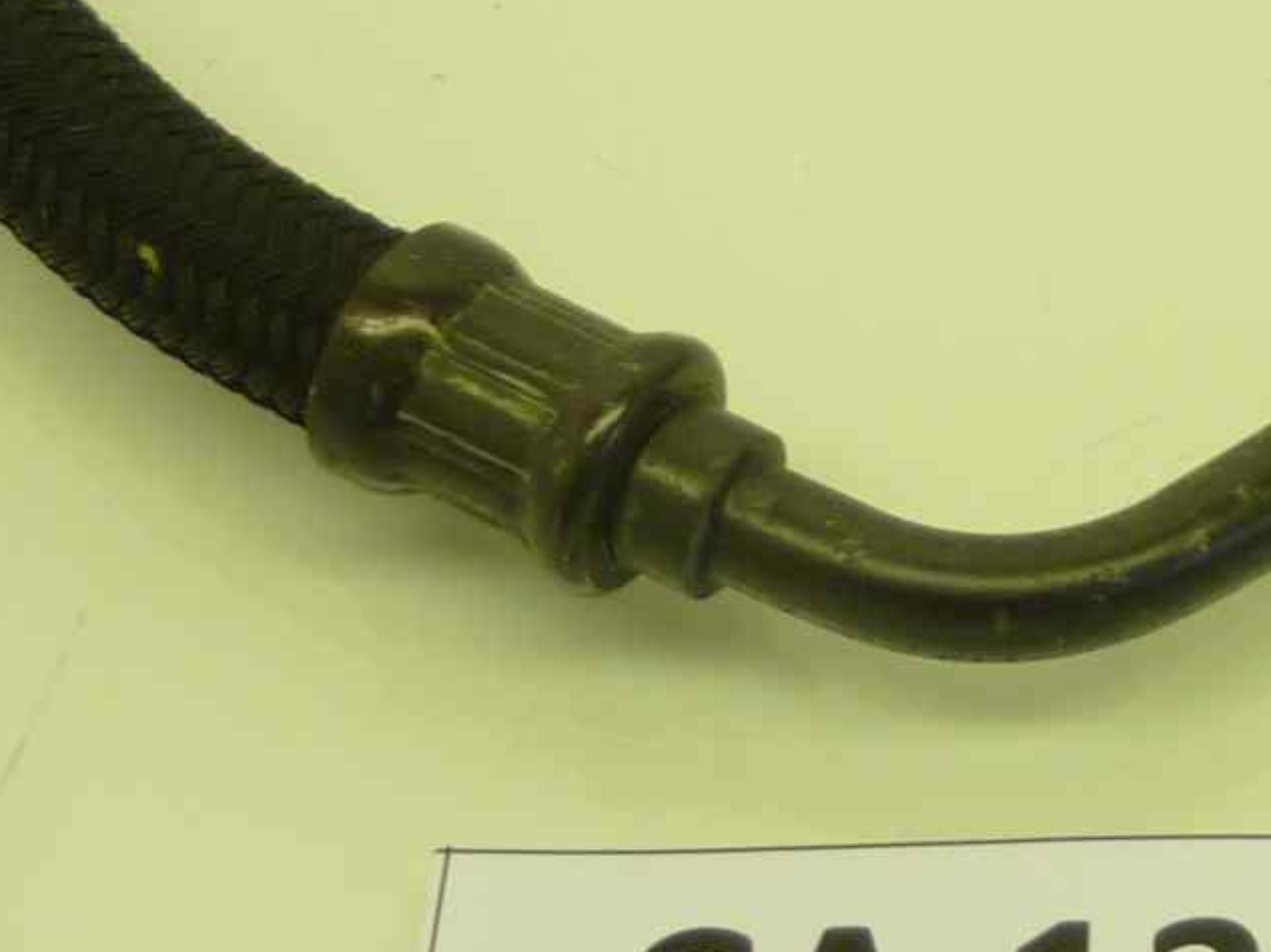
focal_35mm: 101
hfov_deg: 18.9
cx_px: 1307
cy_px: -247
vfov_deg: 14.1
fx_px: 3707
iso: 80
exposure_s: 1/40
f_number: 3.3
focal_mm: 4.1
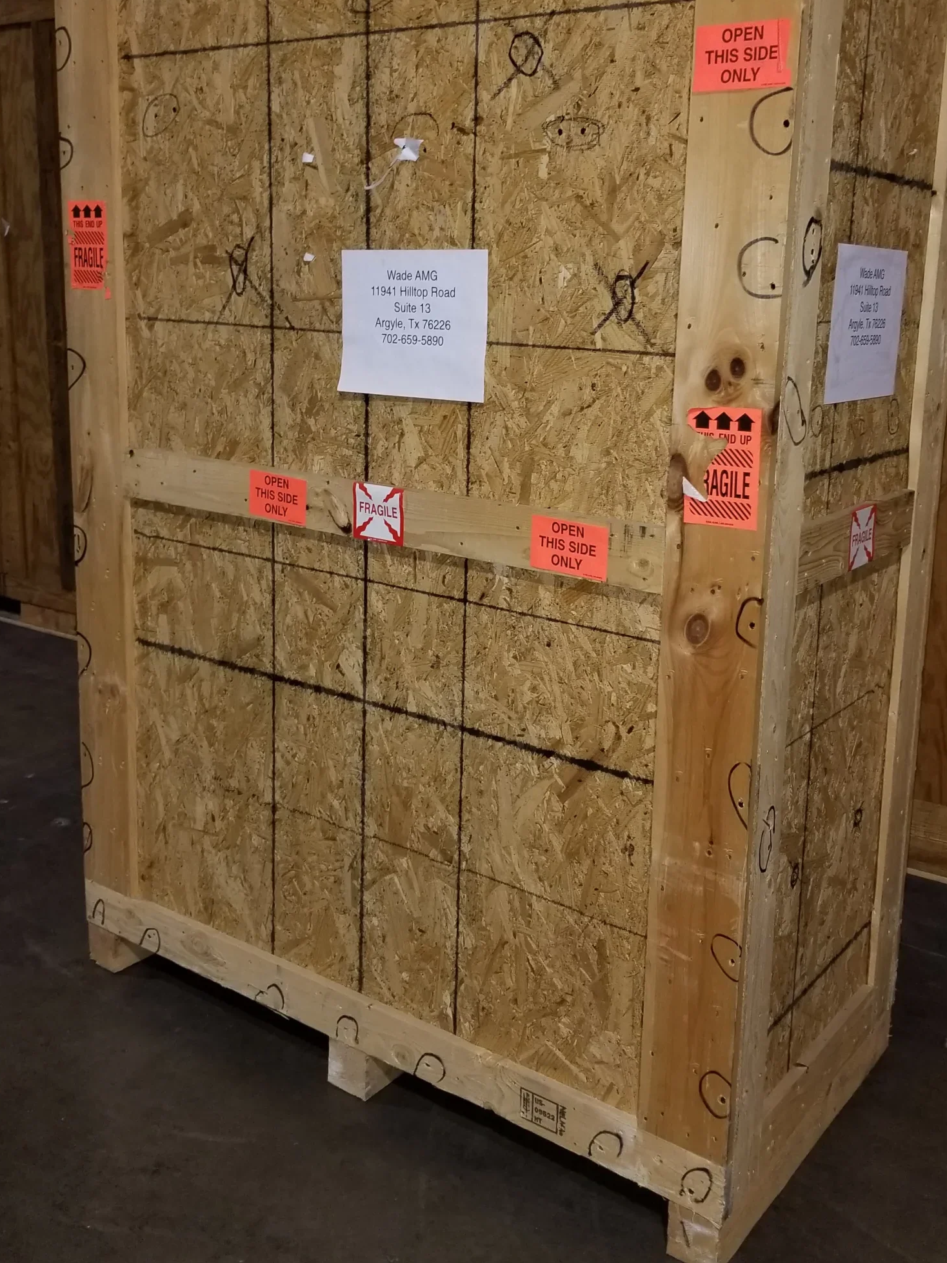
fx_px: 1240
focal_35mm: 34
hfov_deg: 41.8
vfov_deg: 53.6
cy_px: 500
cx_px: 512
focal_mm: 4.3
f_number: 1.7
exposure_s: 1/15
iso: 125
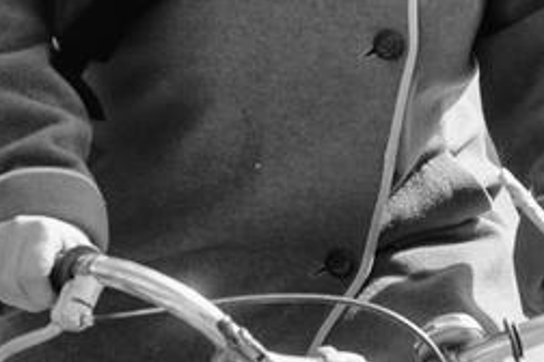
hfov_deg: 5.1
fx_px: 6120
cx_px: 270
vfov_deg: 3.4
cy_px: -68
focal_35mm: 405
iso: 100
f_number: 3.2
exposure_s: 1/800
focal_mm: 85
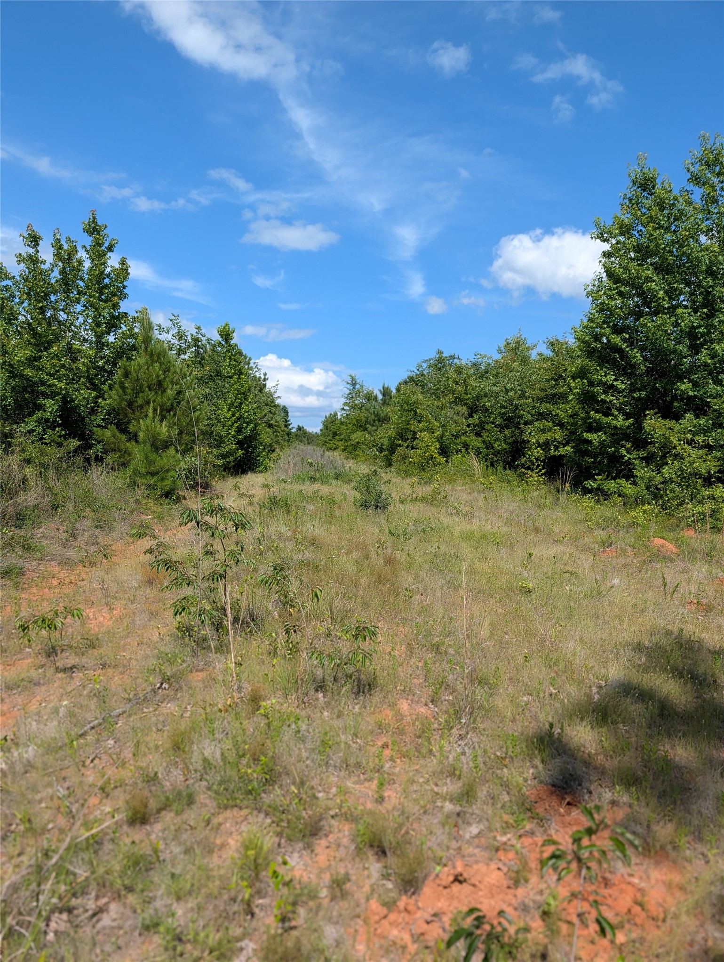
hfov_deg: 57.0
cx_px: 362
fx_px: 667
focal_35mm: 24
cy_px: 481
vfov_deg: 71.5
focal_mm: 6.9
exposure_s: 1/1233
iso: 21
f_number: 1.68
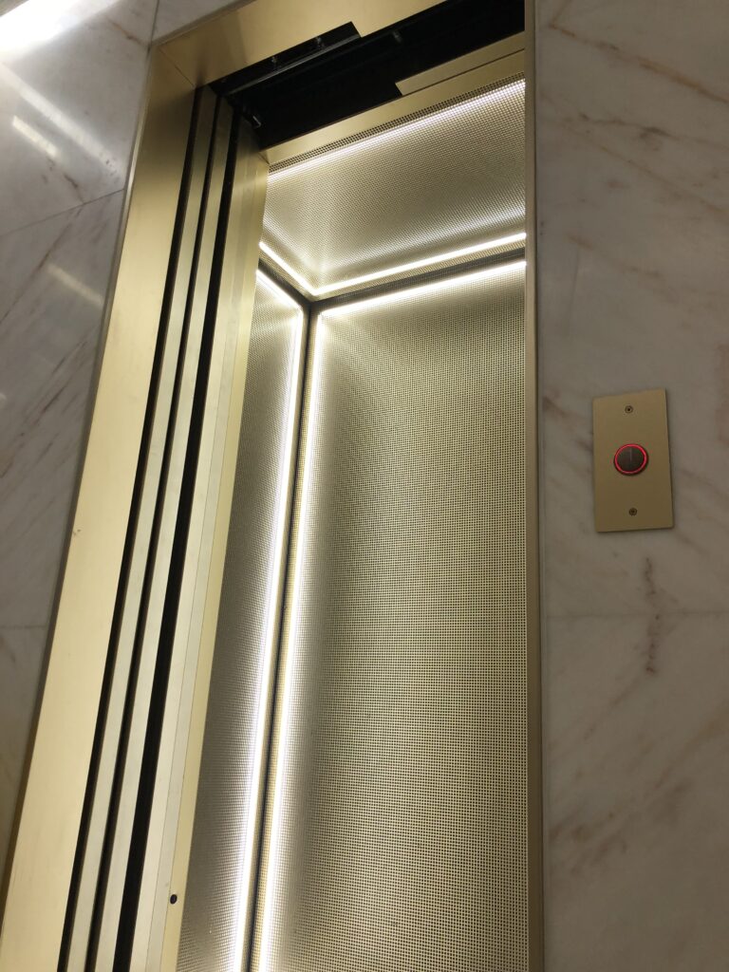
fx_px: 814
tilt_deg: +16.5
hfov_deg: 48.2
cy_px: 486
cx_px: 364
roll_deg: -4.1
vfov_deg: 61.7
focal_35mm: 29
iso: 32
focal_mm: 3.99
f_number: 1.8
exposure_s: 1/31
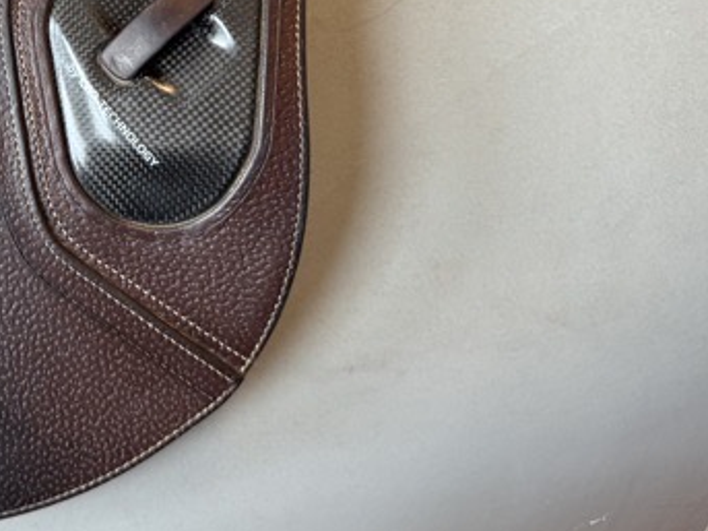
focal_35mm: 63
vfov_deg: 21.8
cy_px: -82
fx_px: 1288
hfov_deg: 28.4
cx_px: -41
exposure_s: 1/60
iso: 200
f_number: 1.78
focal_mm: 6.76
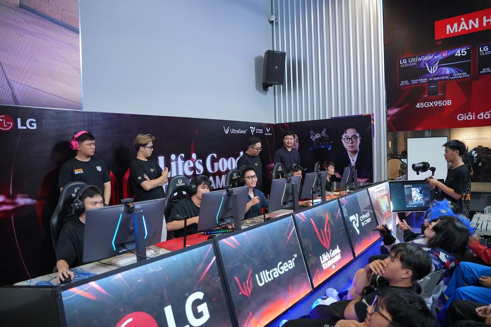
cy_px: 164
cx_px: 246
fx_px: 327
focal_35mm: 24
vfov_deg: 53.1
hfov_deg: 73.8
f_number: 2.8
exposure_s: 1/160
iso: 2000
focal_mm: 24
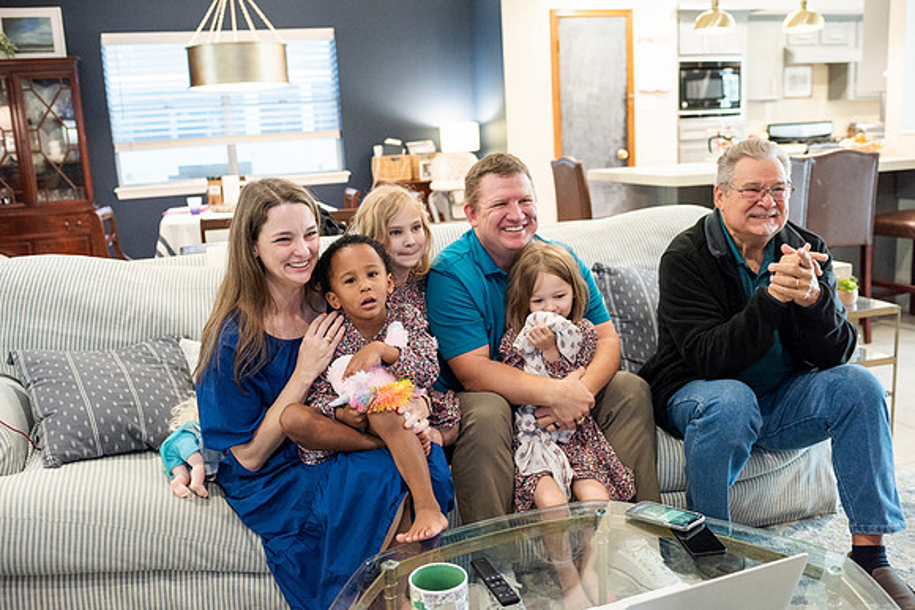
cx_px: 458
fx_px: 890
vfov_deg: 37.9
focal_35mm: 35
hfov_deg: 54.4
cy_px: 305
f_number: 2.8
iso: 1250
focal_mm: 35
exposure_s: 1/160
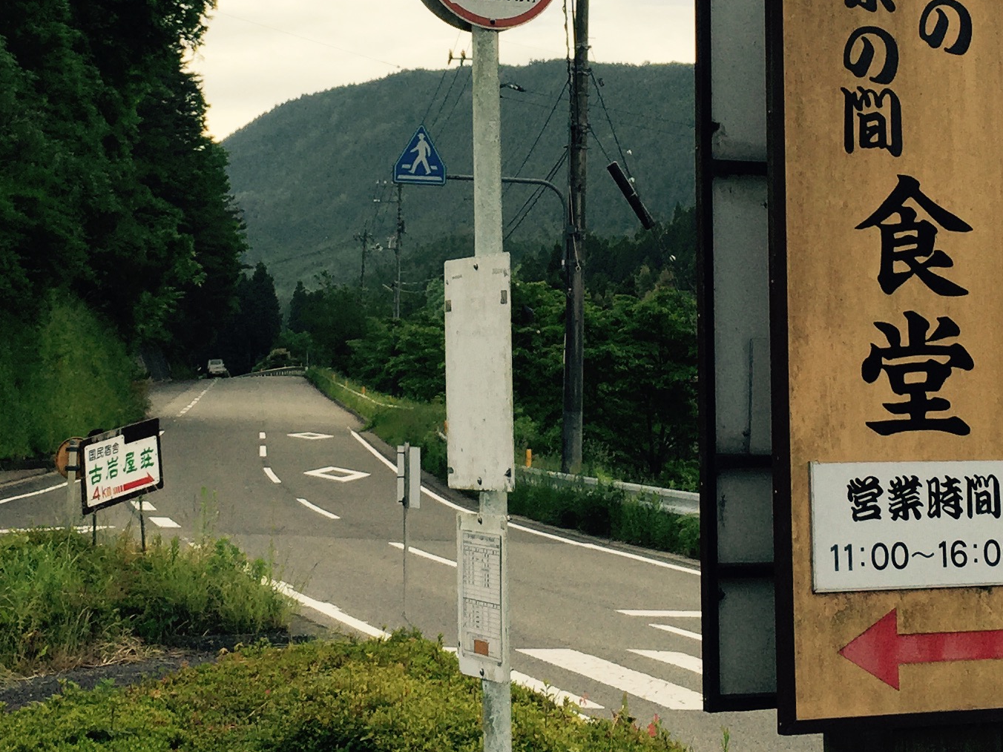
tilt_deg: +8.8
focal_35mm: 70
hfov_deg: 27.8
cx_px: 527
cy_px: 120
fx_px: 2028
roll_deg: +0.4
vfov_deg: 20.7
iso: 32
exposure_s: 1/1068
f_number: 2.2
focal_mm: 4.15
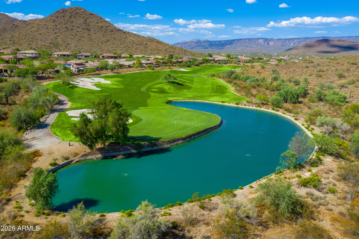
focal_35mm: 28
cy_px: 120
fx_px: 279
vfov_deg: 46.4
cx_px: 180
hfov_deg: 65.5
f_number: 5.6
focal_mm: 10.26
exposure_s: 1/500
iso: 100
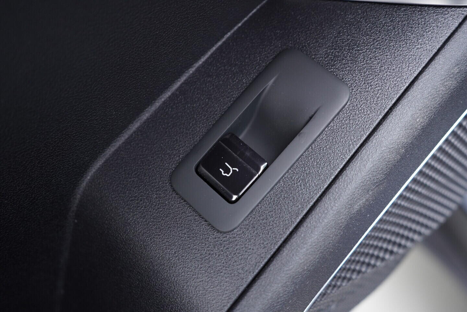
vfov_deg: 36.9
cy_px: 156
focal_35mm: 36
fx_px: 467
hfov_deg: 53.1
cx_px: 234
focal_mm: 24
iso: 400
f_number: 2.8
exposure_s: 1/40
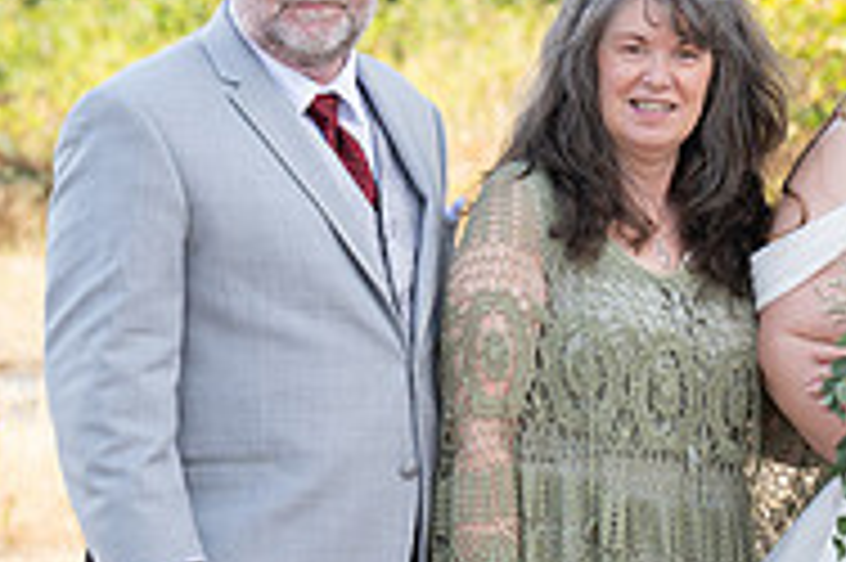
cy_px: 317
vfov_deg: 4.2
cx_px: 1267
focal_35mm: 328
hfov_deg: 6.2
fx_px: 7701
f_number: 5
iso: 250
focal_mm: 100
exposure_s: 1/320
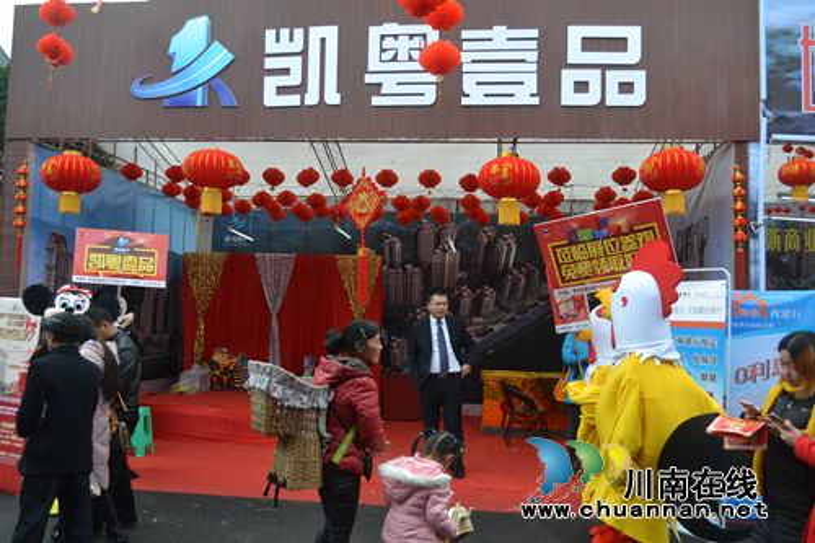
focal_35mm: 33
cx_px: 408
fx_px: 747
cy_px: 272
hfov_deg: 57.2
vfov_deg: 39.9
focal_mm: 22
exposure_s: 1/125
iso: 100
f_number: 5.6
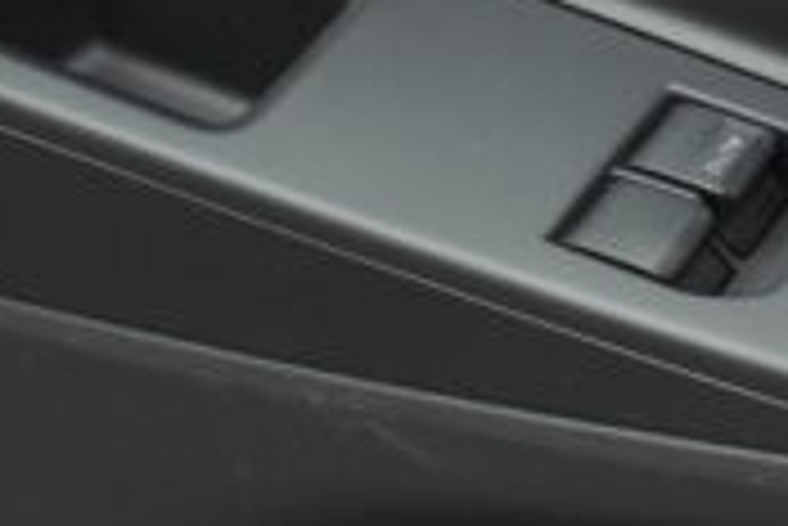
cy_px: 380
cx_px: 1121
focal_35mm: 138
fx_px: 3027
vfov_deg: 9.9
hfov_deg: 14.0
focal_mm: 21
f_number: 3.8
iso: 1600
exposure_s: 1/80
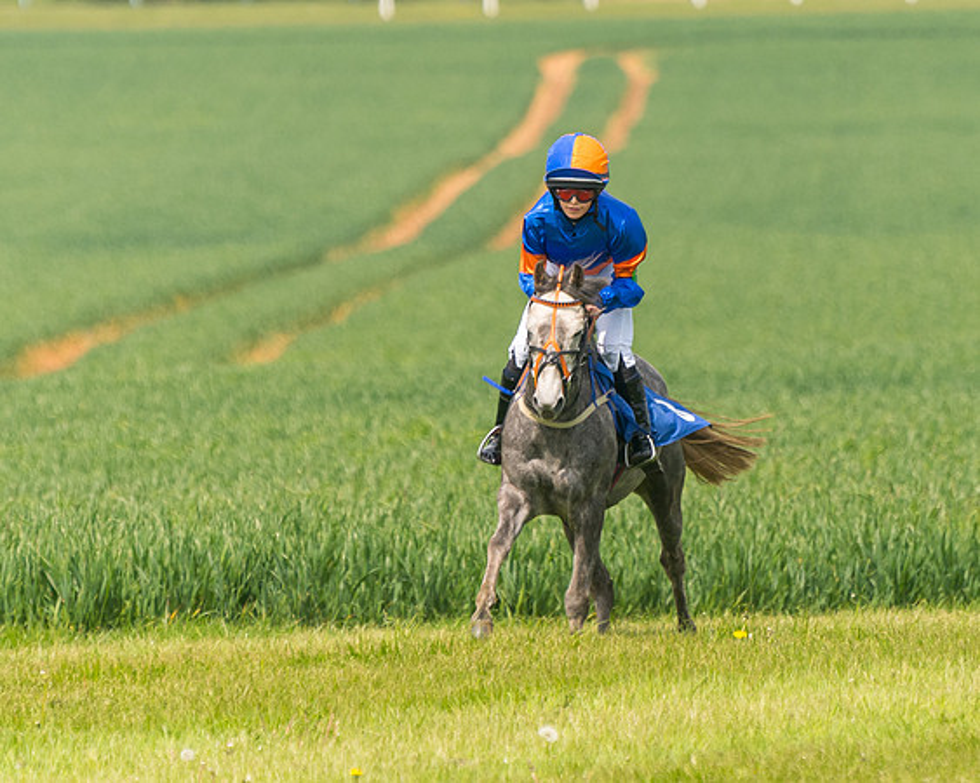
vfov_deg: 2.9
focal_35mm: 533
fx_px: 15449
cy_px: 389
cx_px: 562
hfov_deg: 3.6
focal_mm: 250
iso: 400
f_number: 4
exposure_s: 1/2500
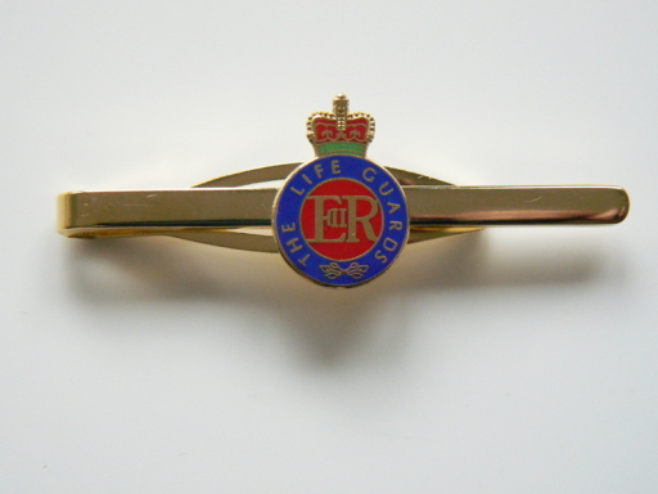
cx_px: 329
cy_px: 247
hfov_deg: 23.3
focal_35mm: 84
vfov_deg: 17.6
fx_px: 1597
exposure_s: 1/320
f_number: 3.2
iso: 400
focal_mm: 14
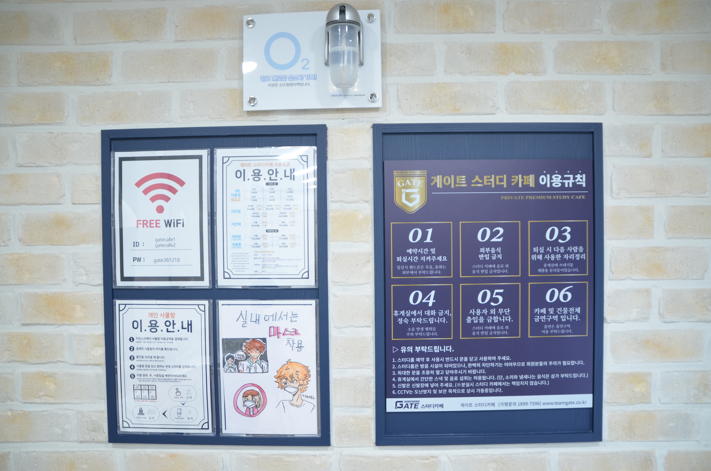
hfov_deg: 70.5
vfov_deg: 50.2
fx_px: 503
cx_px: 356
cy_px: 236
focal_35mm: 26
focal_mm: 17
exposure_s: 1/40
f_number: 3.2
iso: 200
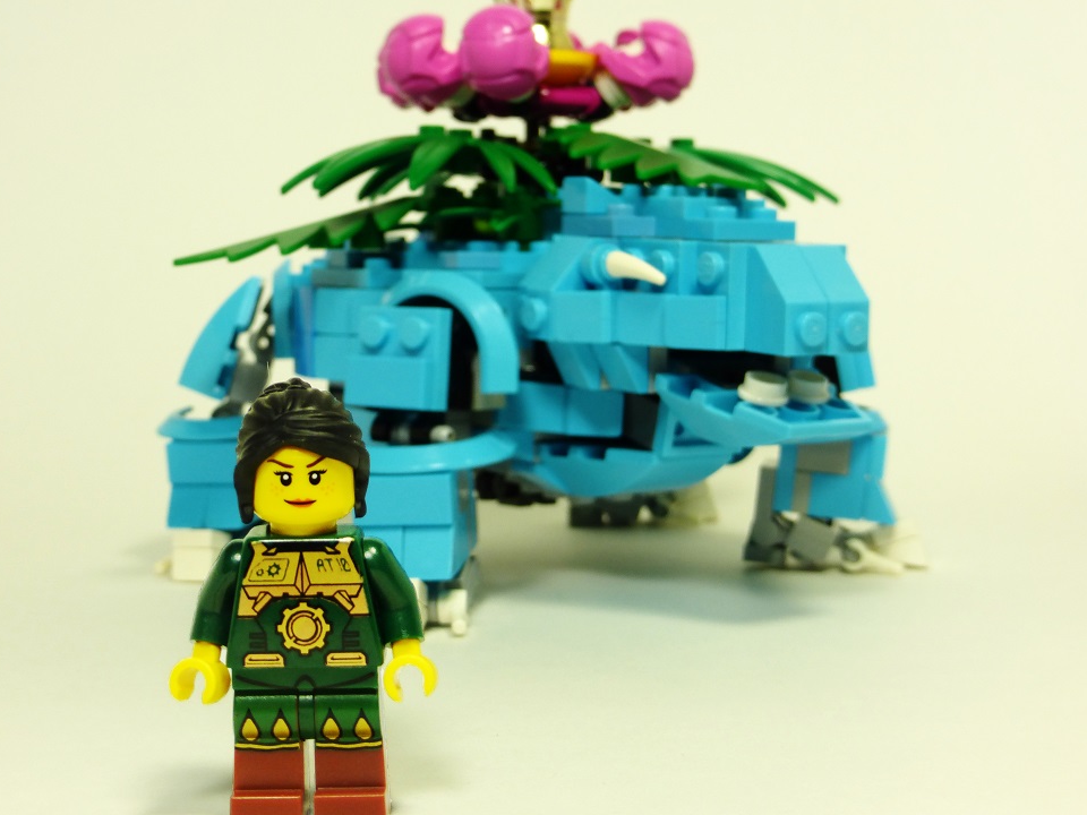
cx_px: 491
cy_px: 397
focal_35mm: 53
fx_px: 1664
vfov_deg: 27.5
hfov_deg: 36.1
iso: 100
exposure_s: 1/60
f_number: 4.1
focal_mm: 7.9
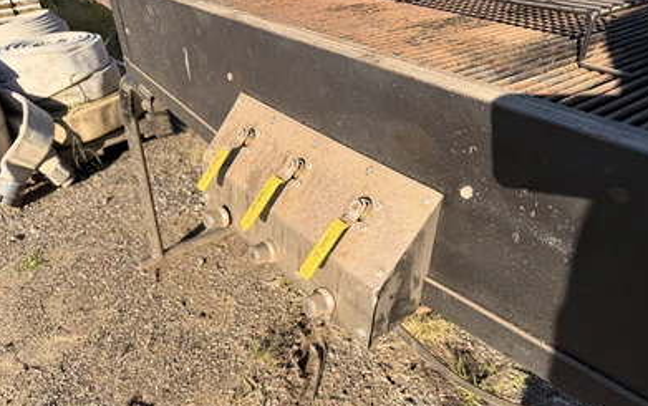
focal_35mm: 26
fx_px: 459
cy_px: 240
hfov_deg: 70.4
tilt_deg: -31.9
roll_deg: +0.6
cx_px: 326
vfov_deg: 47.4
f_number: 1.78
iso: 80
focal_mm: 6.76
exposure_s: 1/1855
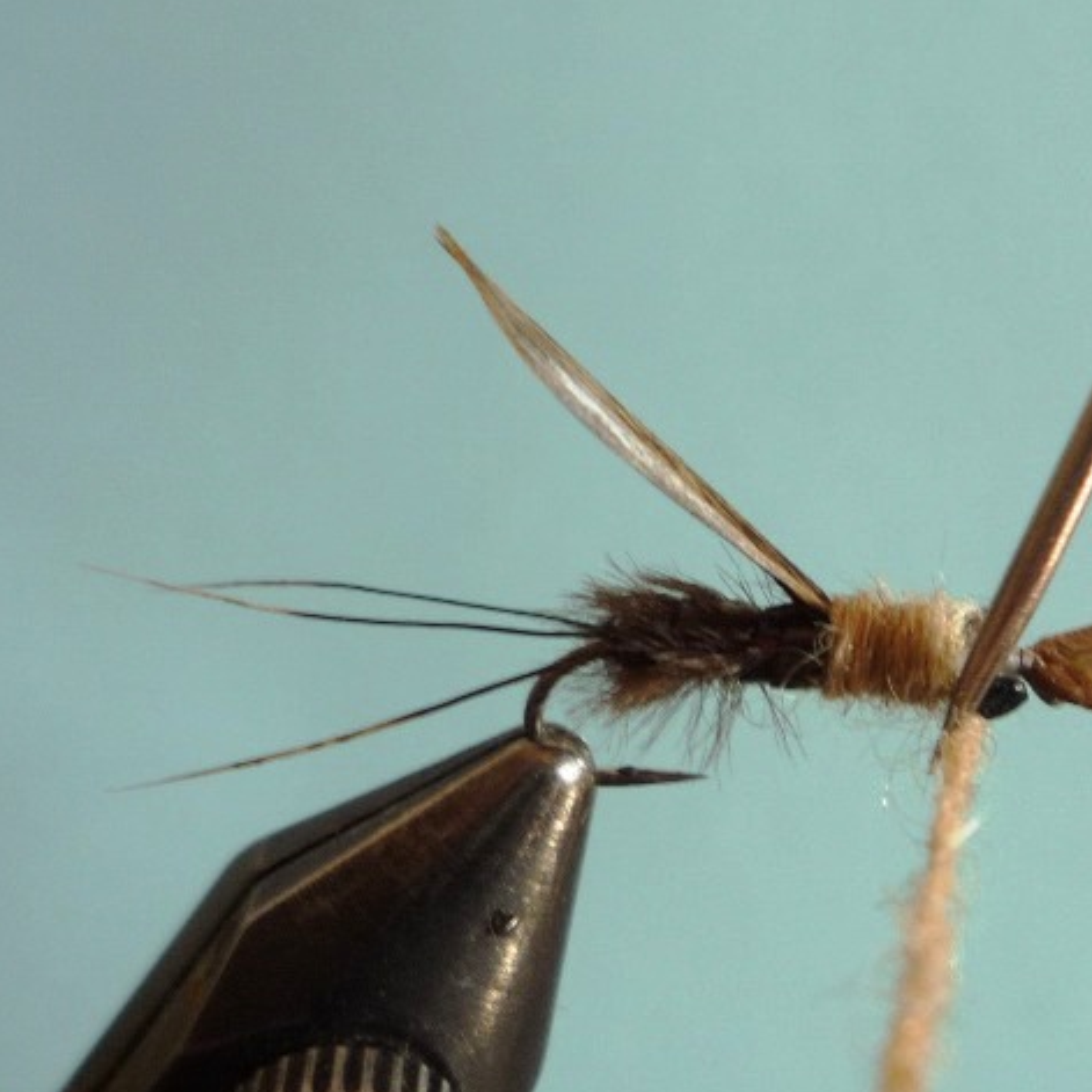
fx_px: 1285
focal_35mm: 36
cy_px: 552
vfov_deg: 46.0
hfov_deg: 45.4
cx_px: 721
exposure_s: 1/30
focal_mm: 5.2
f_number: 3.3
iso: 100
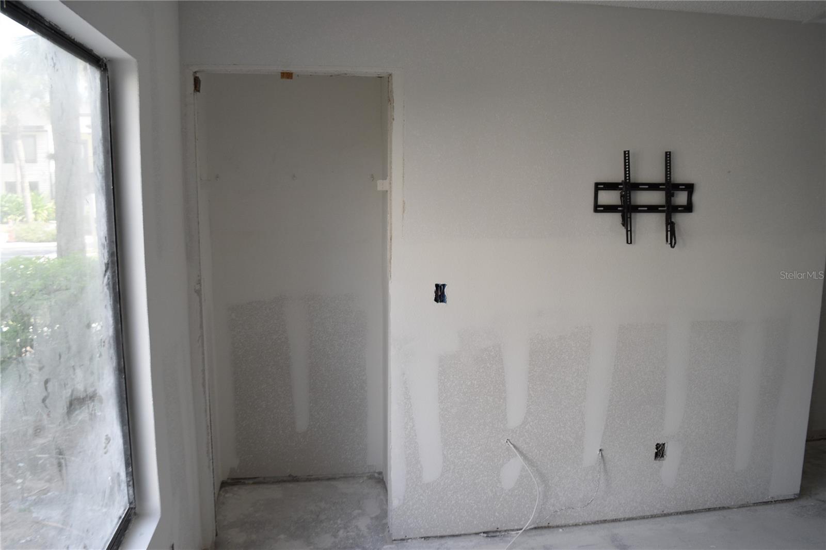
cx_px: 413
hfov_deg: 67.4
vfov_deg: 47.9
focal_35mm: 27
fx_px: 619
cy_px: 275
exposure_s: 1/125
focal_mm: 18
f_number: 5.6
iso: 400
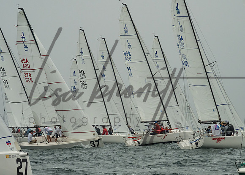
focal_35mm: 240
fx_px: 1672
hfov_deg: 8.4
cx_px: 118
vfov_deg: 6.0
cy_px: 98
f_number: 9
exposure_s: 1/3200
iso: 800
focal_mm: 170
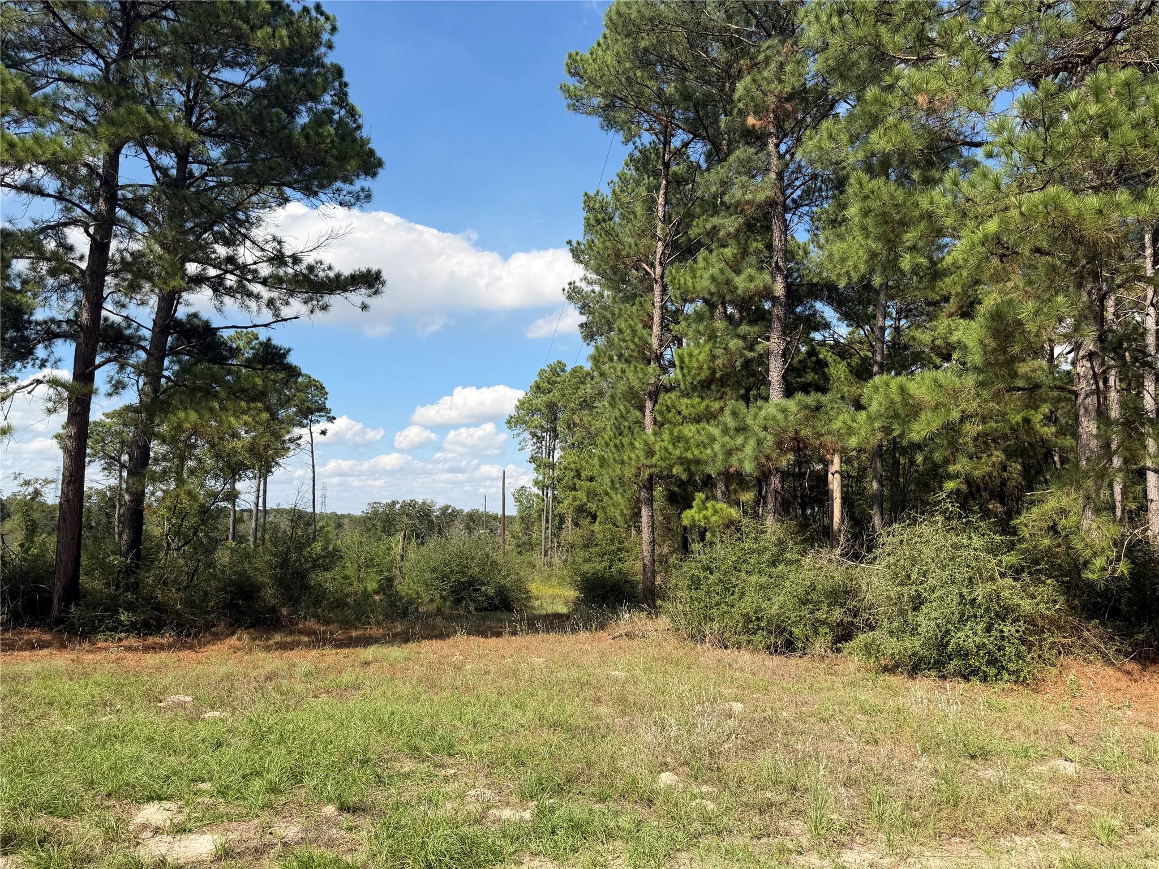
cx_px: 580
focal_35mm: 24
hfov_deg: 71.6
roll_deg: -1.1
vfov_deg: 56.8
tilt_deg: +5.9
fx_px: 804
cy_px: 434
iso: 80
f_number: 1.78
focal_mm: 6.76
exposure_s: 1/3953
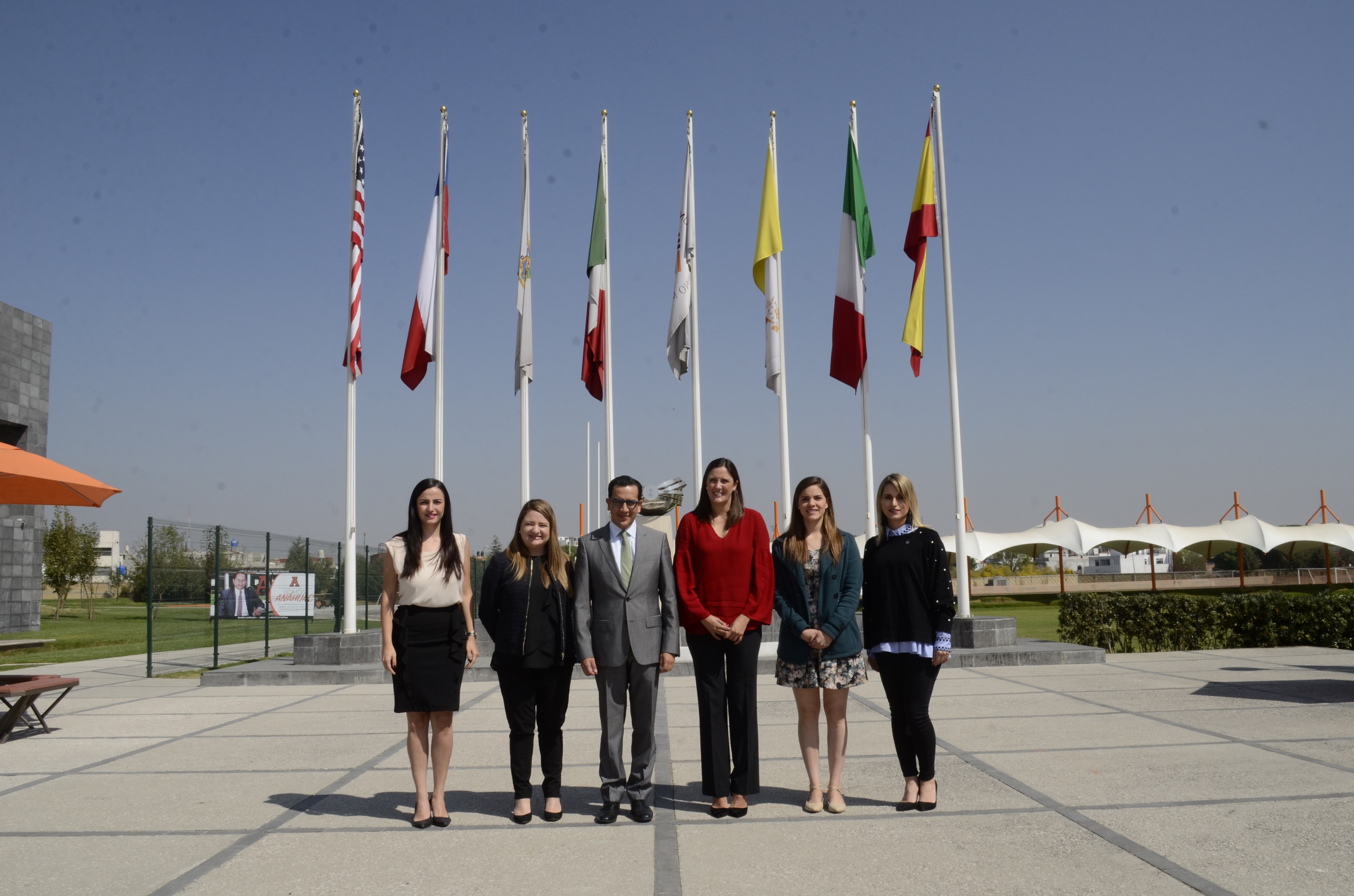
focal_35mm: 30
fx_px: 1126
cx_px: 677
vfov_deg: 43.4
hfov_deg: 62.0
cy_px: 448
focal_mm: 20
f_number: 14
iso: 320
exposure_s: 1/250
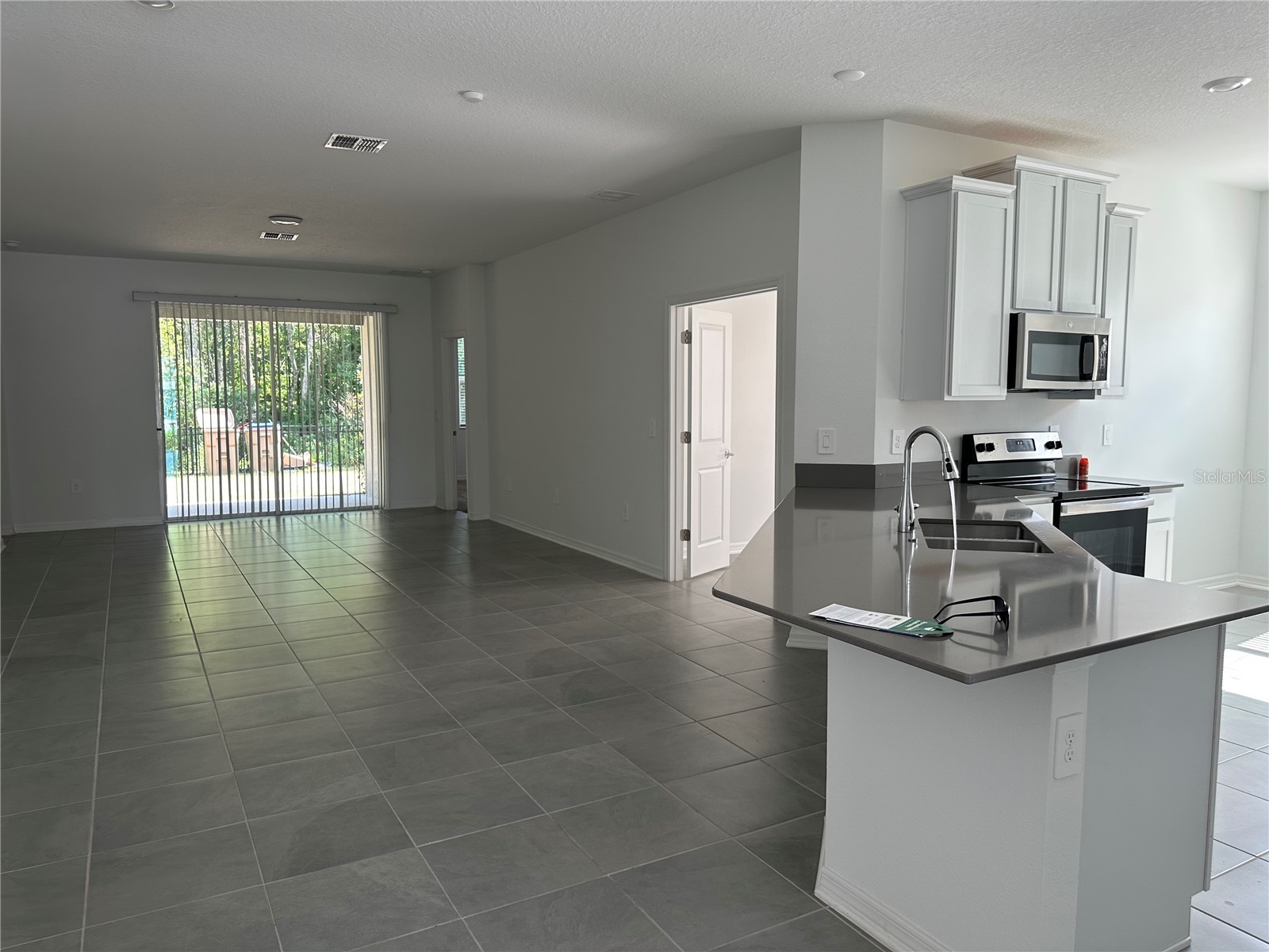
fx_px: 880
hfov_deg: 71.6
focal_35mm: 24
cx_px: 634
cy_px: 476
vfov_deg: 56.8
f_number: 1.78
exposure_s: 1/120
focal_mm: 6.86
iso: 100
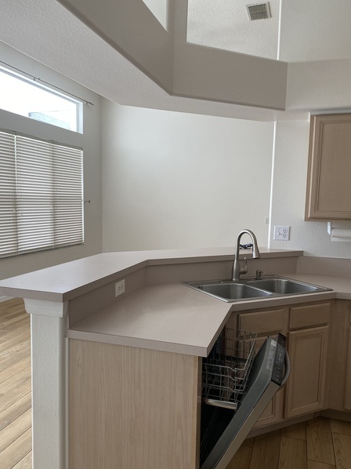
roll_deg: -1.3
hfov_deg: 48.1
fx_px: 392
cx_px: 160
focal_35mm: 29
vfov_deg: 61.6
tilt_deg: -6.1
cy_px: 251
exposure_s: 1/120
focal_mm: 4.25
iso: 64
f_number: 1.8
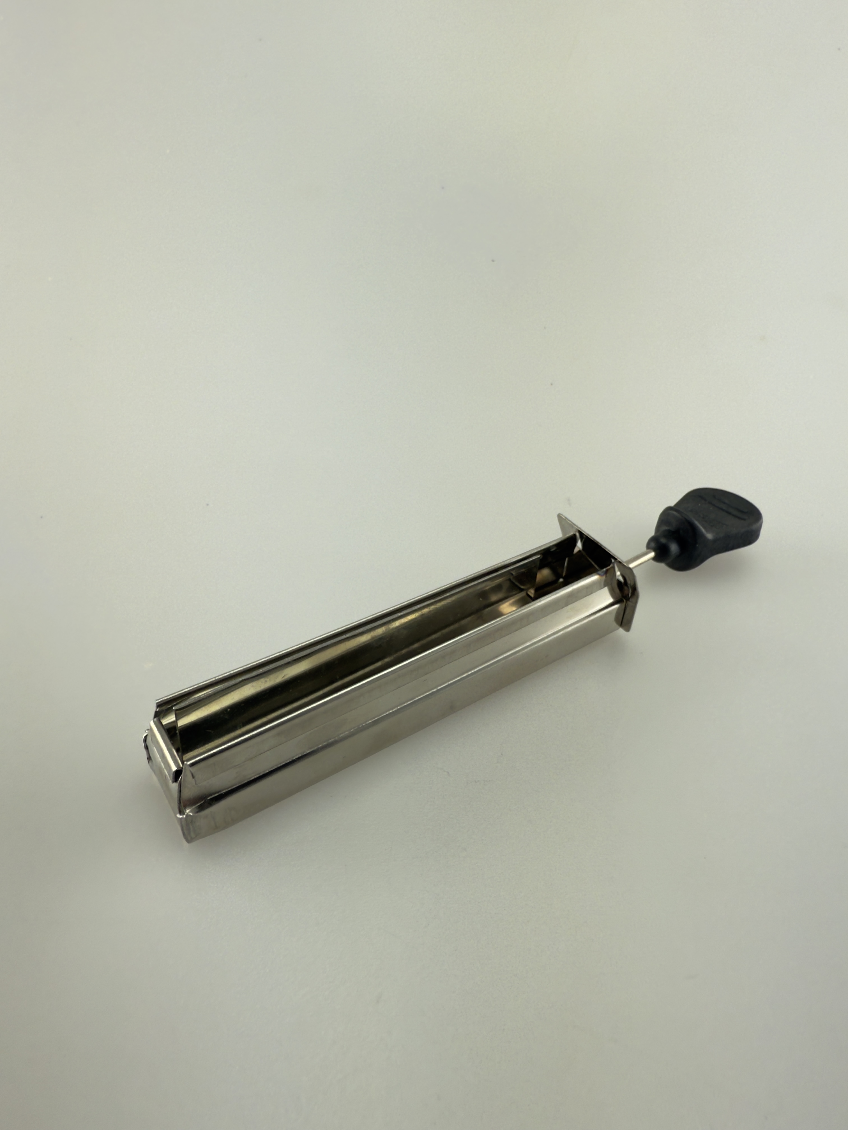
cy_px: 565
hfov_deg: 56.8
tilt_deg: -33.9
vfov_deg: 71.6
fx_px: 784
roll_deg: -3.9
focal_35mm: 24
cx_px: 424
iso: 40
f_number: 2.2
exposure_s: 1/151
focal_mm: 2.22
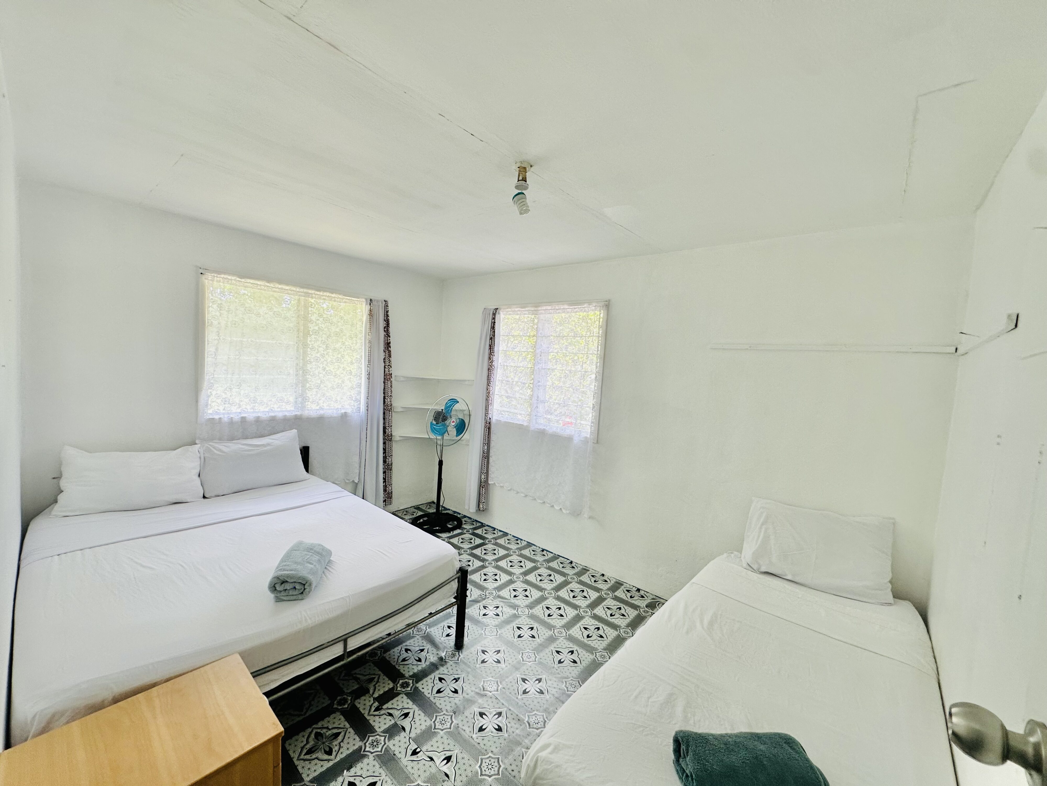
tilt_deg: -4.0
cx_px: 524
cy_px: 393
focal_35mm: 14
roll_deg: -3.9
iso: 64
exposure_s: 1/99
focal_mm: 2.22
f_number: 2.2
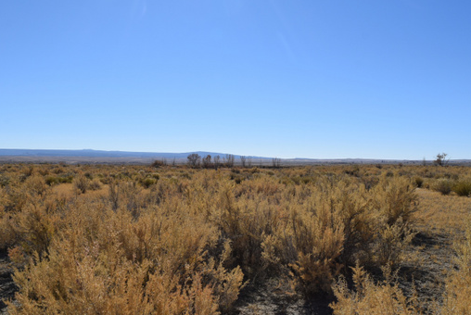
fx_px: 445
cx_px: 238
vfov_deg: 38.9
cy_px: 137
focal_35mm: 34
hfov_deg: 55.7
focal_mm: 18
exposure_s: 1/500
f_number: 11
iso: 200
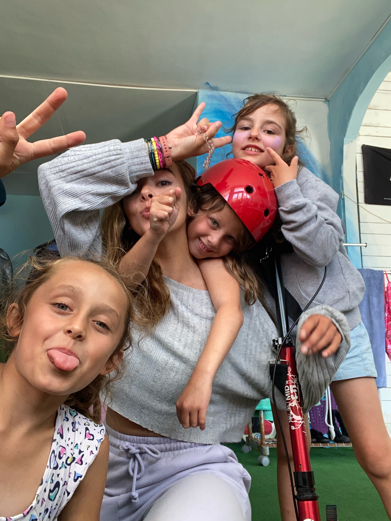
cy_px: 261
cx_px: 189
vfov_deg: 58.4
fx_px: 467
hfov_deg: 45.4
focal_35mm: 31
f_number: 2.2
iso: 100
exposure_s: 1/66
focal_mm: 2.71
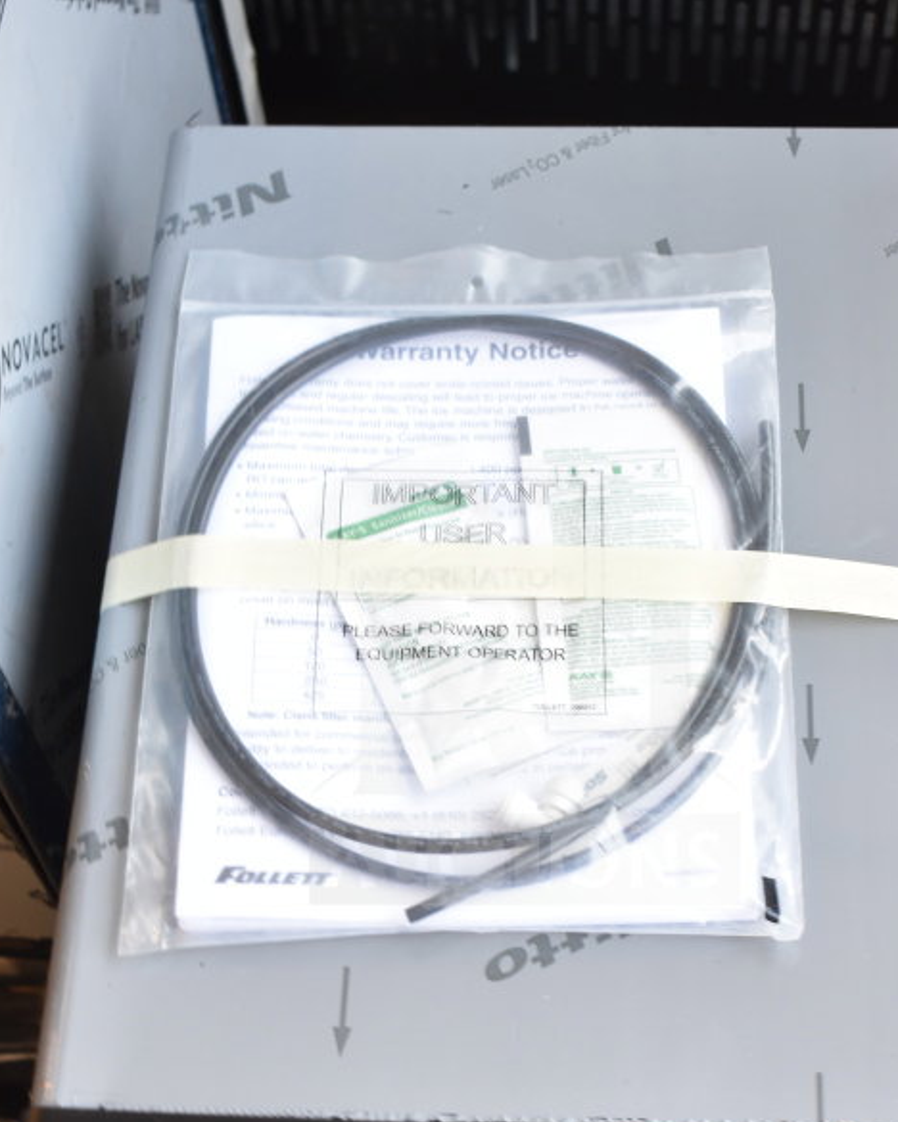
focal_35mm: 66
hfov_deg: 23.1
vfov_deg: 28.5
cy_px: 753
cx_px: 524
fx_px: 2193
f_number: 4.2
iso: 450
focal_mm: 30
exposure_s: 1/50
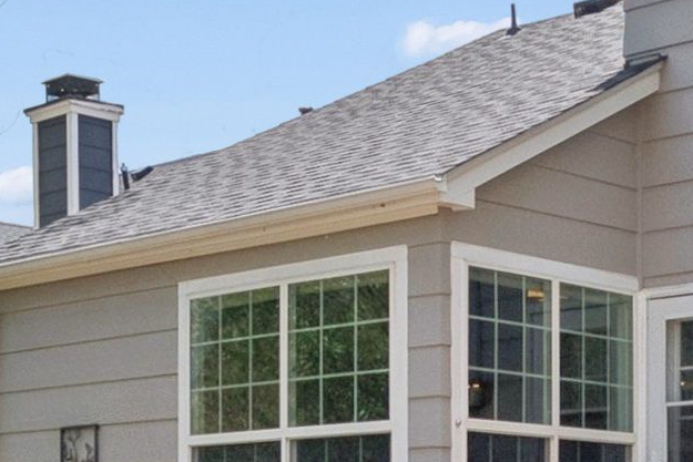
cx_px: 405
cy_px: 572
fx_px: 1829
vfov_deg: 13.9
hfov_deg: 21.4
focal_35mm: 95
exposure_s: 1/800
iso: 320
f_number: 9
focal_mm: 14
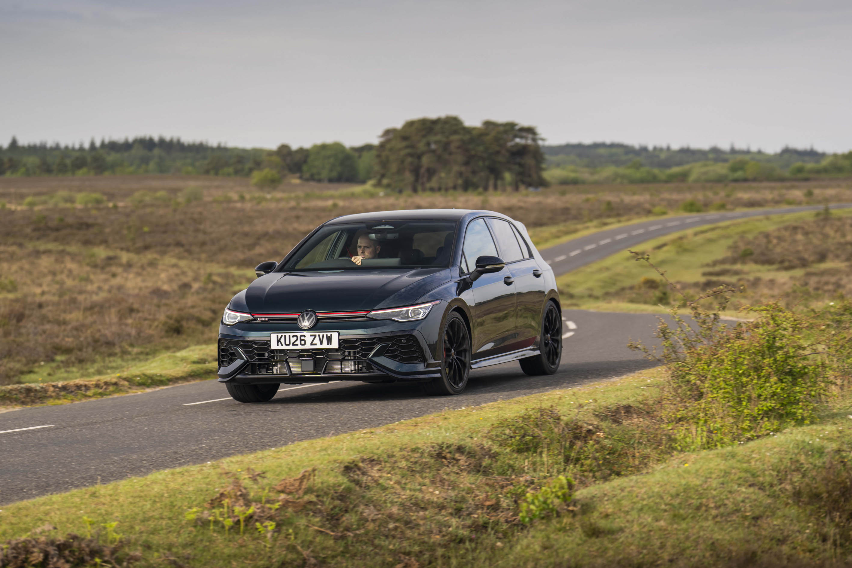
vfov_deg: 13.2
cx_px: 475
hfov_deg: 19.6
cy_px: 260
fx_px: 2461
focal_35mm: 104
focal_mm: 91
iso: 50
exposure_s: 1/400
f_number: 3.2
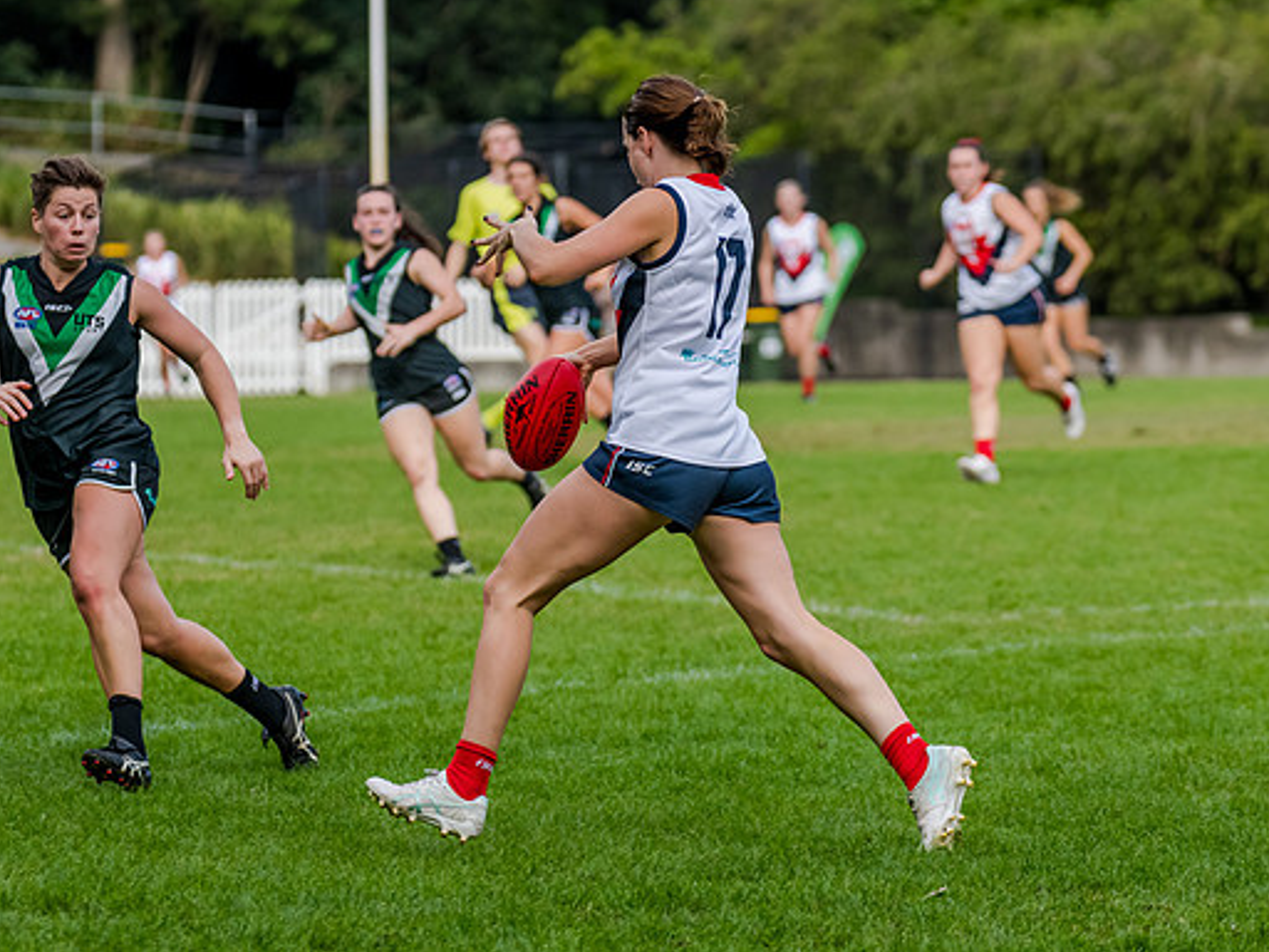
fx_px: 10668
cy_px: 553
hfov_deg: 6.8
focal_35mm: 291
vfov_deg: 5.1
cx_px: 701
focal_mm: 210
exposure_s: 1/1600
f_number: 5.6
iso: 800
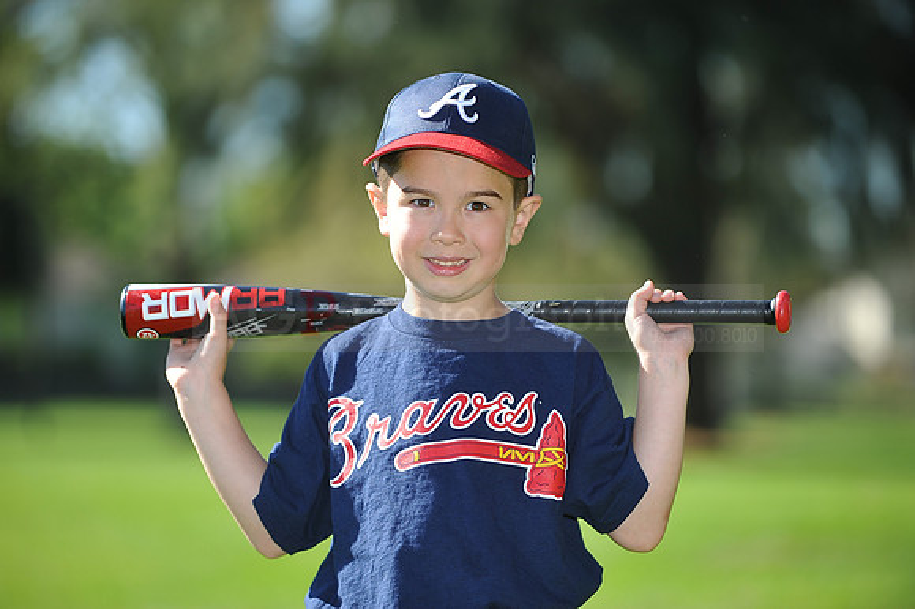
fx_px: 5080
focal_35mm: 200
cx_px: 458
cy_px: 304
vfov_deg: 6.9
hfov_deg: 10.3
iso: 200
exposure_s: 1/1000
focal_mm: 200
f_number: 4
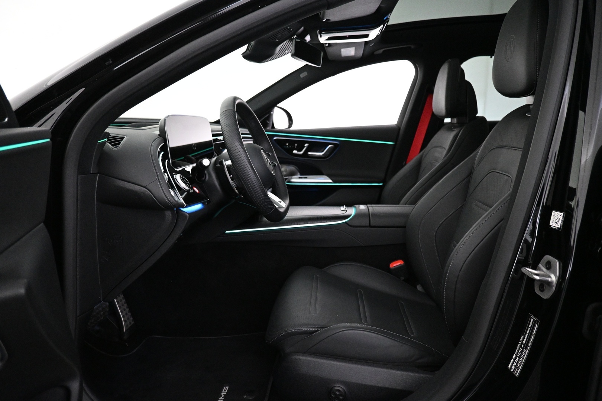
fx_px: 401
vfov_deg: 53.1
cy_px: 200
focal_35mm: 24
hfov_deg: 73.7
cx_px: 301
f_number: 3.5
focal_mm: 16
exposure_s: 1/80
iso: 4000
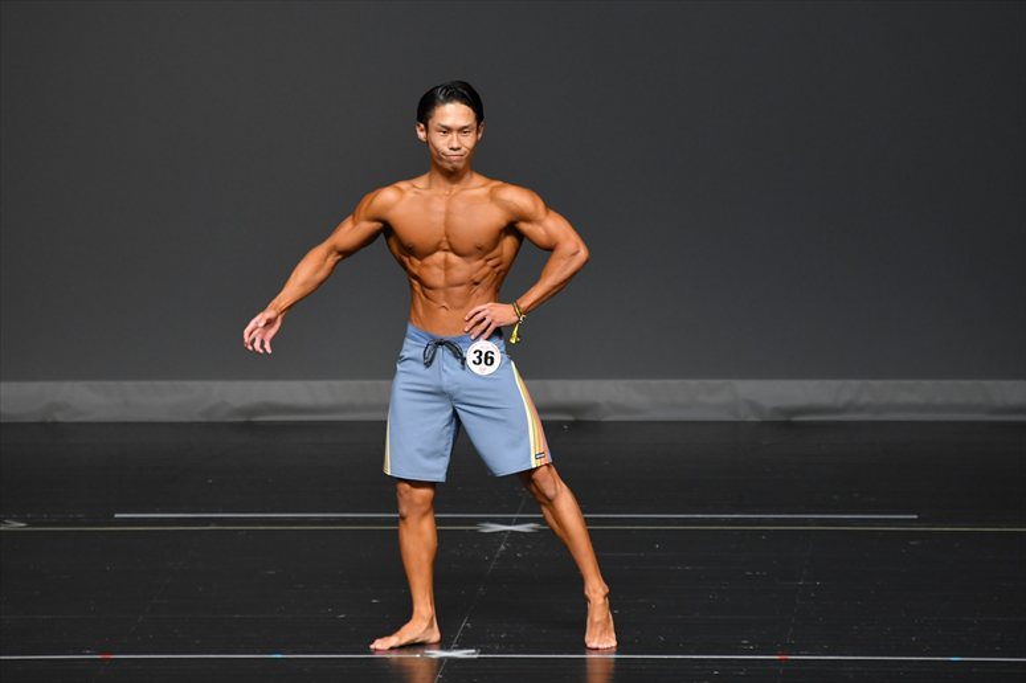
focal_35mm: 345
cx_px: 513
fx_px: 9828
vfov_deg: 4.0
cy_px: 342
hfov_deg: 6.0
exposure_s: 1/400
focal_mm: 230
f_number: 5.6
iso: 2000
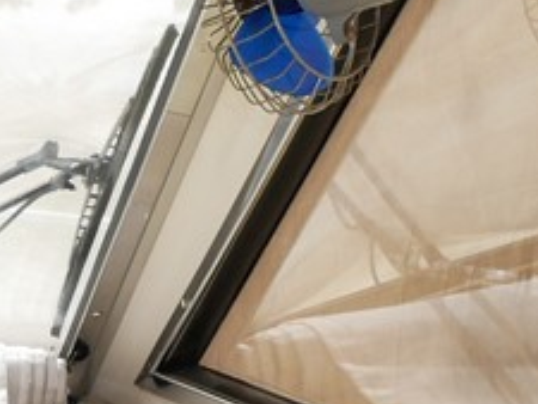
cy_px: 847
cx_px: -319
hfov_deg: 13.4
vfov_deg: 9.9
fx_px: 2130
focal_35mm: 137
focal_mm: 12
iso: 200
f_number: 5.6
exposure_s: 1/160
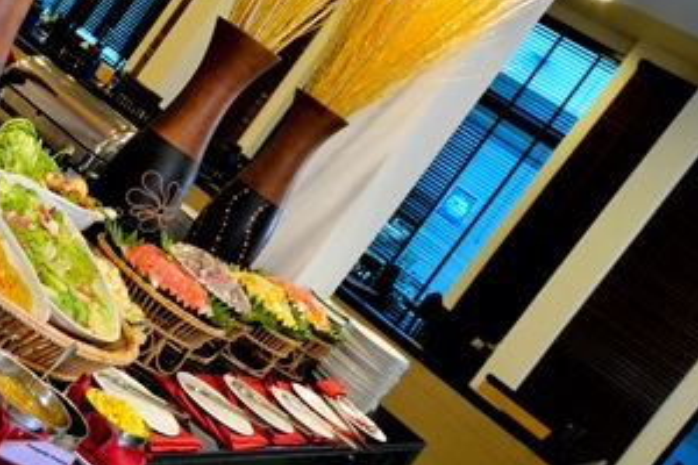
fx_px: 1163
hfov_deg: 31.3
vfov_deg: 22.1
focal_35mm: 60
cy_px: 41
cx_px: 23
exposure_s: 1
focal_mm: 20
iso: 200
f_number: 9
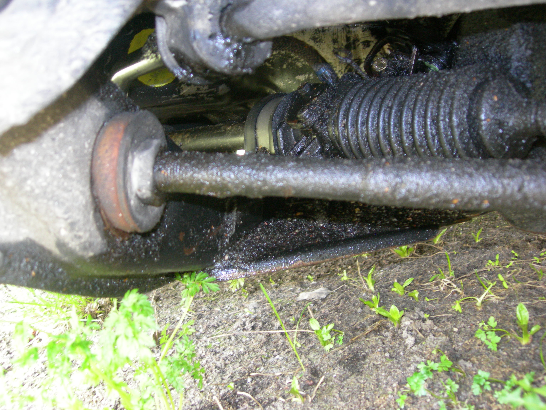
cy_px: 205
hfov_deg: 49.0
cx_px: 273
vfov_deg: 37.7
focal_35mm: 38
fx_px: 599
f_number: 2.8
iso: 200
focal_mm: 7.8
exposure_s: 1/7
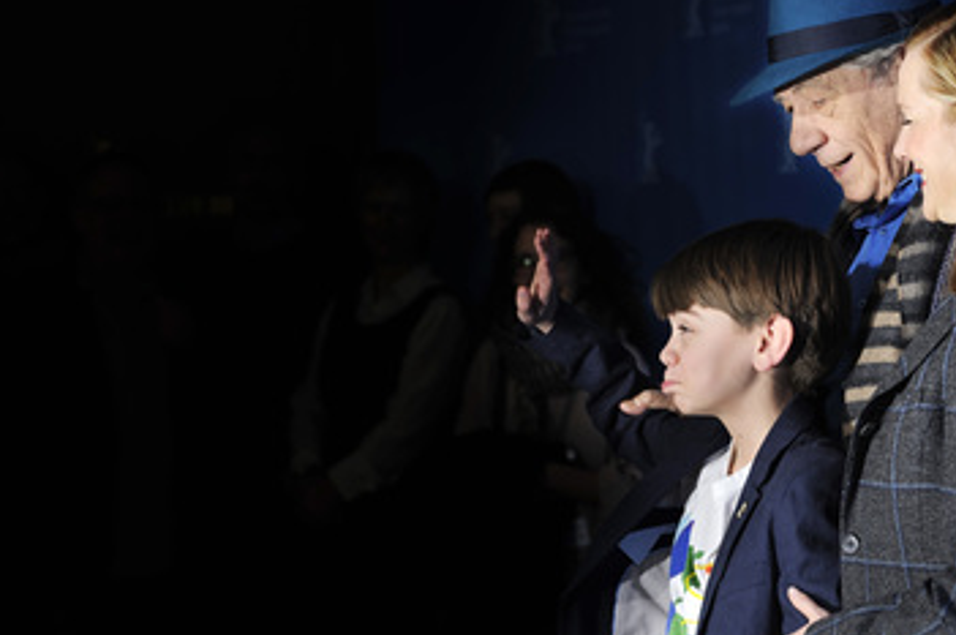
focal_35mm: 135
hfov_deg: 15.2
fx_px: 3580
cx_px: 538
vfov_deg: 10.1
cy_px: 300
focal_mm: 105
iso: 200
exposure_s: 1/200
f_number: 7.1
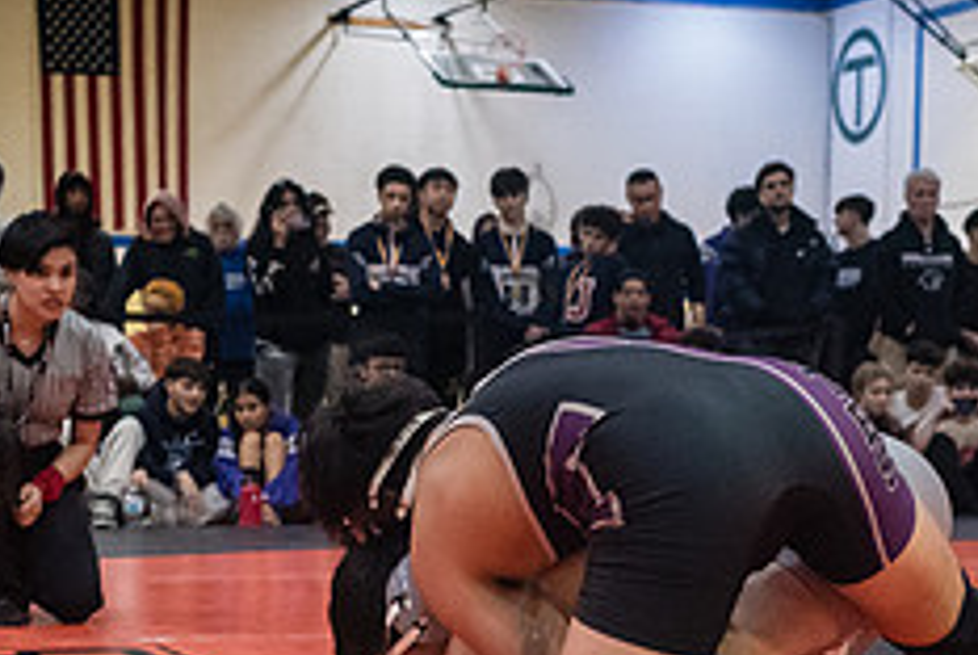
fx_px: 2557
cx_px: 533
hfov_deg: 21.6
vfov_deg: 14.4
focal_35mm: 94
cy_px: 640
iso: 8000
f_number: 4
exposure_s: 1/400
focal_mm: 35
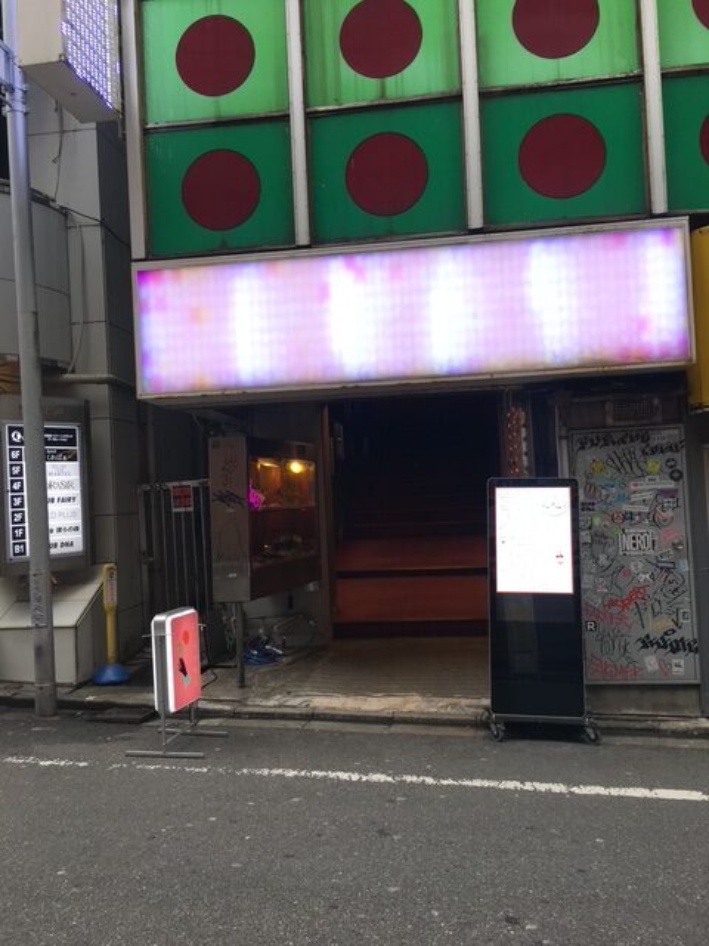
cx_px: 354
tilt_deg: +2.3
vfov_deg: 61.7
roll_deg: +2.4
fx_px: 792
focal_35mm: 29
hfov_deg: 48.2
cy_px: 473
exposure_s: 1/120
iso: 40
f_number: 2.2
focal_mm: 4.15
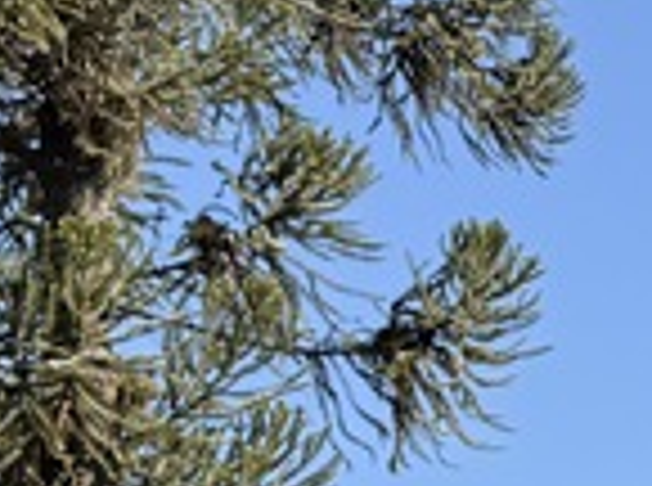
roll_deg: +0.3
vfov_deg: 7.4
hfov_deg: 10.1
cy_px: 1143
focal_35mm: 189
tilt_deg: +3.8
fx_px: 3551
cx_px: 1041
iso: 80
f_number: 1.78
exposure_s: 1/2611
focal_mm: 6.76
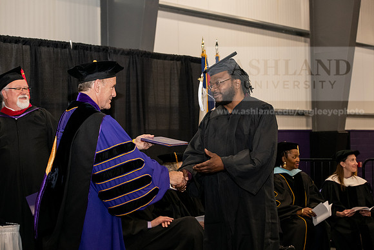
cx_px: 187
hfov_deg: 28.8
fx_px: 727
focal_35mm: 70
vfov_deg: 19.5
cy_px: 125
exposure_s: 1/200
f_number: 5.6
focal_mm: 70
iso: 2500
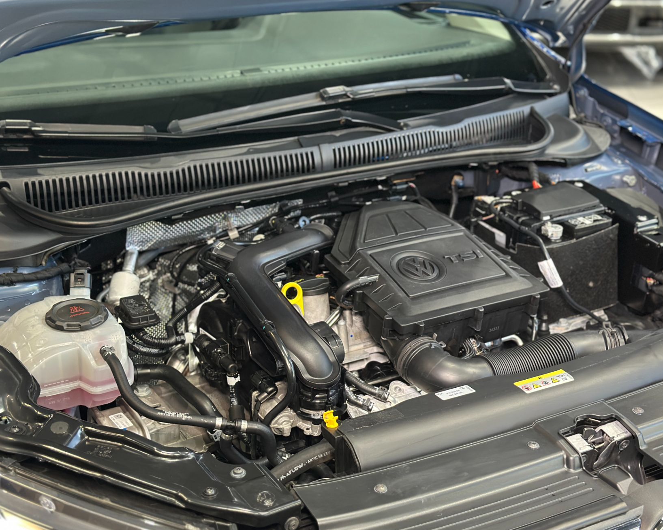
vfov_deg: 27.6
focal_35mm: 55
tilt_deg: -24.5
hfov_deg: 34.1
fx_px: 1079
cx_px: 357
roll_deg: -2.6
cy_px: 266
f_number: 1.78
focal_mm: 6.86
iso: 320
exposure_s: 1/49
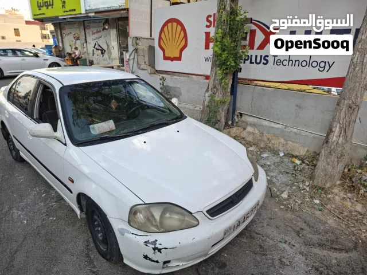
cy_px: 138
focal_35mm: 23
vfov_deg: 58.9
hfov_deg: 73.9
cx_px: 184
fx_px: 244
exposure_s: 1/413
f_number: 1.8
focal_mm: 5.54
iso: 50
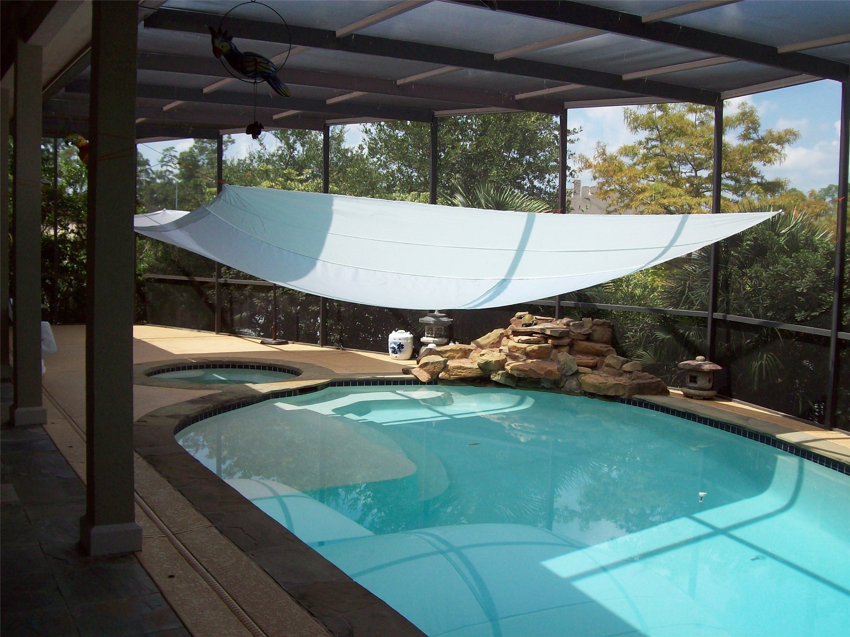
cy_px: 318
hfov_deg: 51.4
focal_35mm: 36
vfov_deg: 39.7
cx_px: 425
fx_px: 884
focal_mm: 6
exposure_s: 1/336
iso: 80
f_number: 4.8
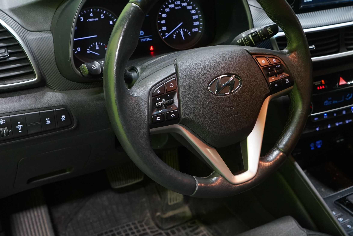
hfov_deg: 38.0
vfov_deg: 25.9
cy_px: 80
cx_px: 219
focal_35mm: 52
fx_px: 510
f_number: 5
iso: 2000
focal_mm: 31
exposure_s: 1/30
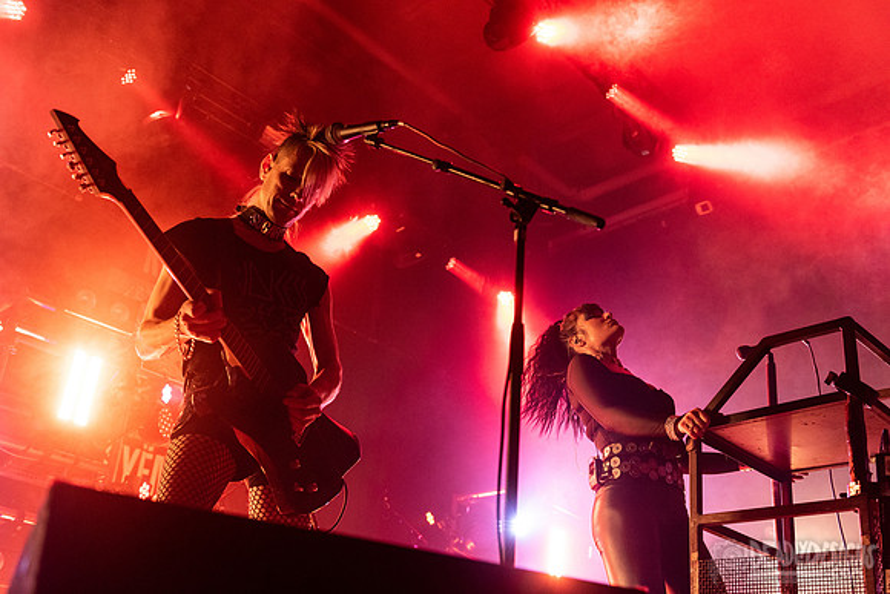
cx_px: 445
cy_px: 297
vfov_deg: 35.1
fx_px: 940
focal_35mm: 38
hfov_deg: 50.7
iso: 3200
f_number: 4
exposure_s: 1/400
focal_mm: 38
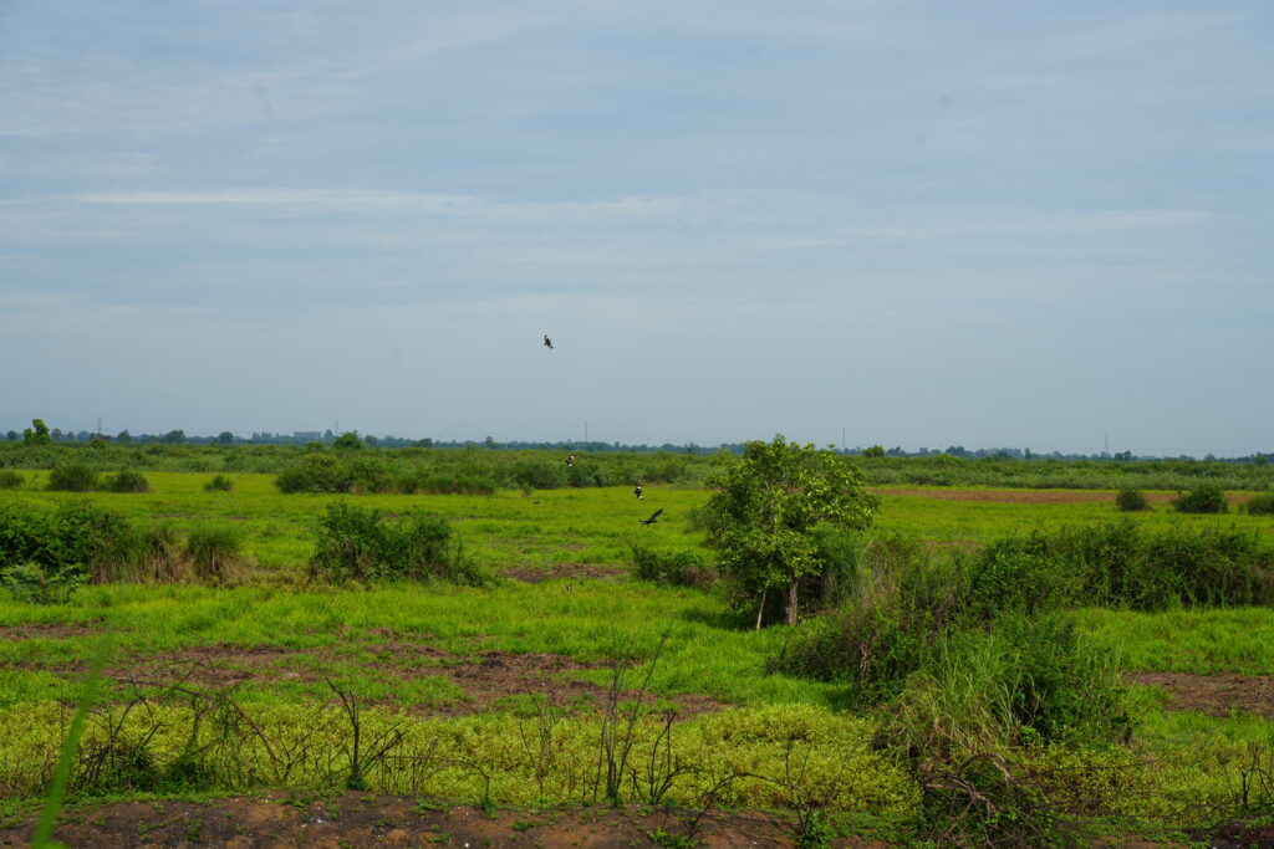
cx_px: 637
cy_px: 424
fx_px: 3716
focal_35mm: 105
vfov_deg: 13.0
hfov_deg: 19.5
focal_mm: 105
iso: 100
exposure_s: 1/250
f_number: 9
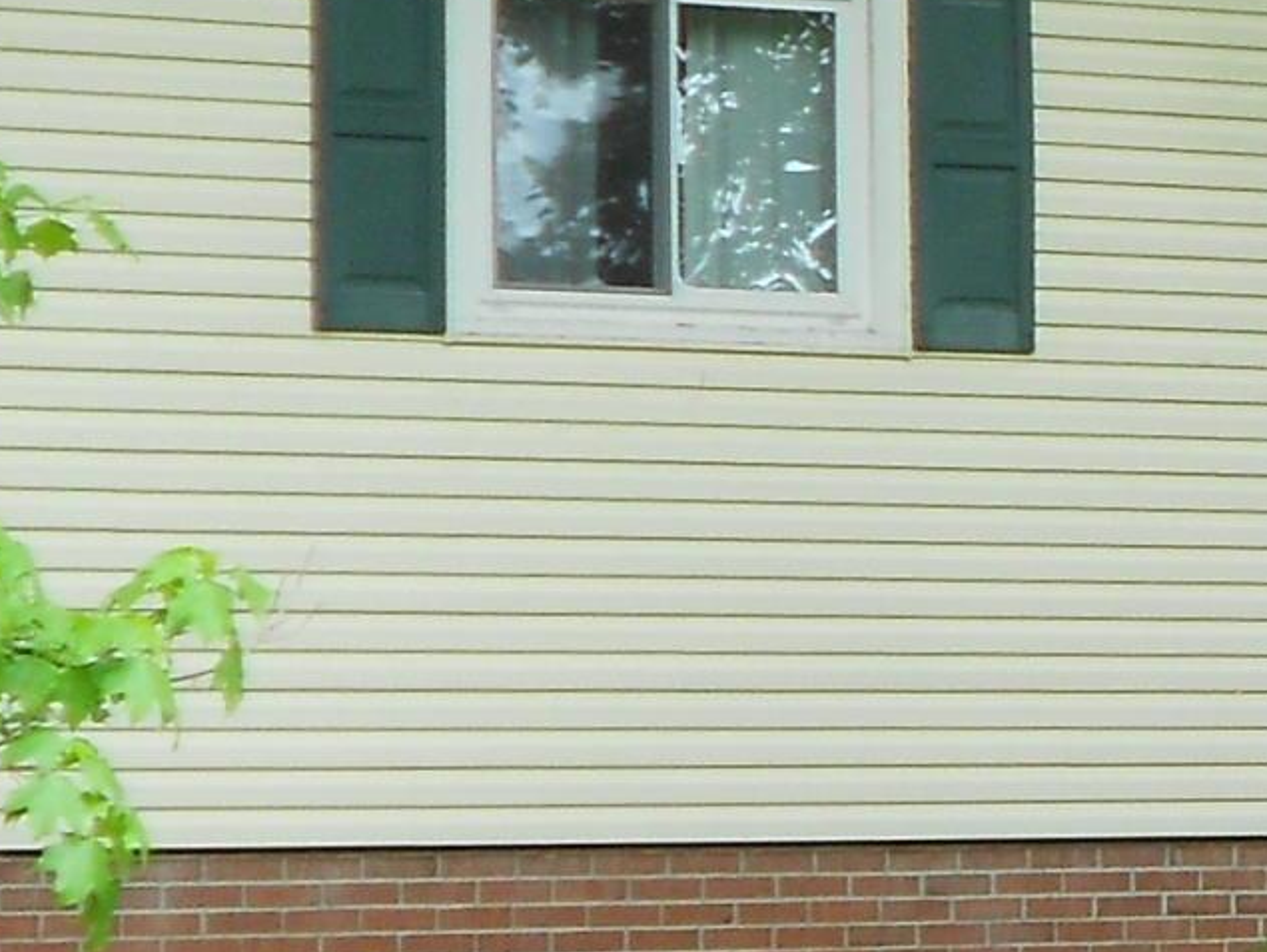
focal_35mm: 203
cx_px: 2165
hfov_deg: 9.3
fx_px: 7434
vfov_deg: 7.3
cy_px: 491
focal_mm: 7.7
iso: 80
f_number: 4.2
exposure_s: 1/80
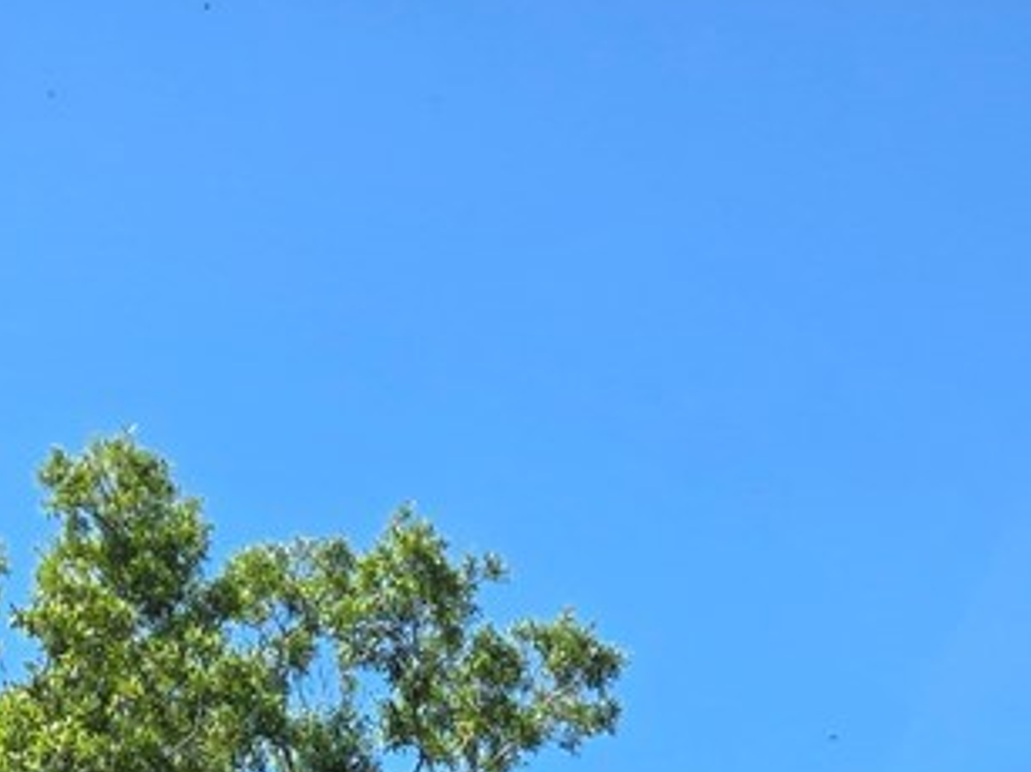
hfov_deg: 16.4
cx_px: 662
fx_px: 3573
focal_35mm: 120
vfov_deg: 10.4
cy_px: 1920
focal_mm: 5.4
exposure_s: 1/1024
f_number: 1.8
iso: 25
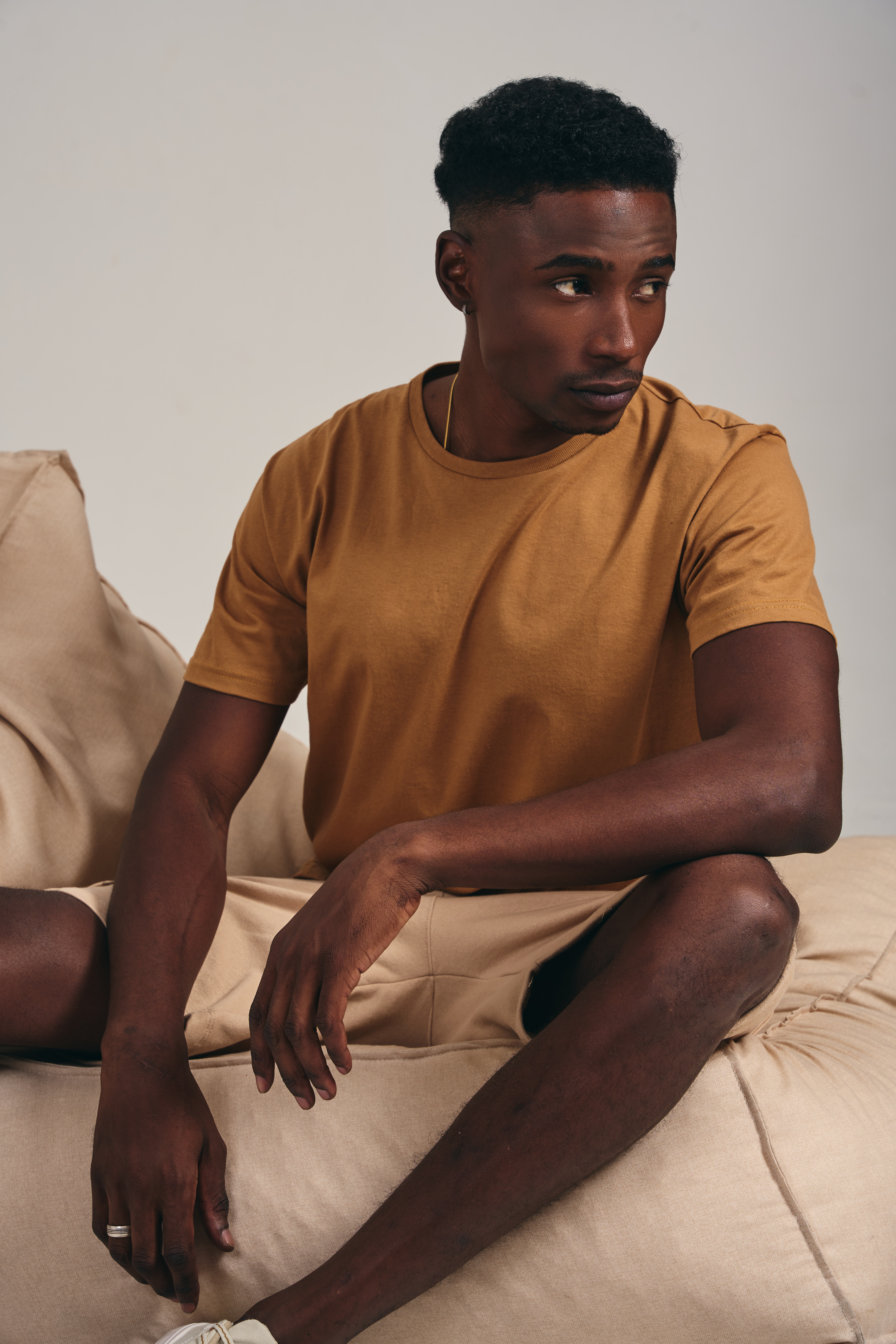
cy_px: 672
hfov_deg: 19.5
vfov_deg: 28.8
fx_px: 2613
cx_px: 448
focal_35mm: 70
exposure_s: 1/125
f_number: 7.1
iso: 125
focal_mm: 70
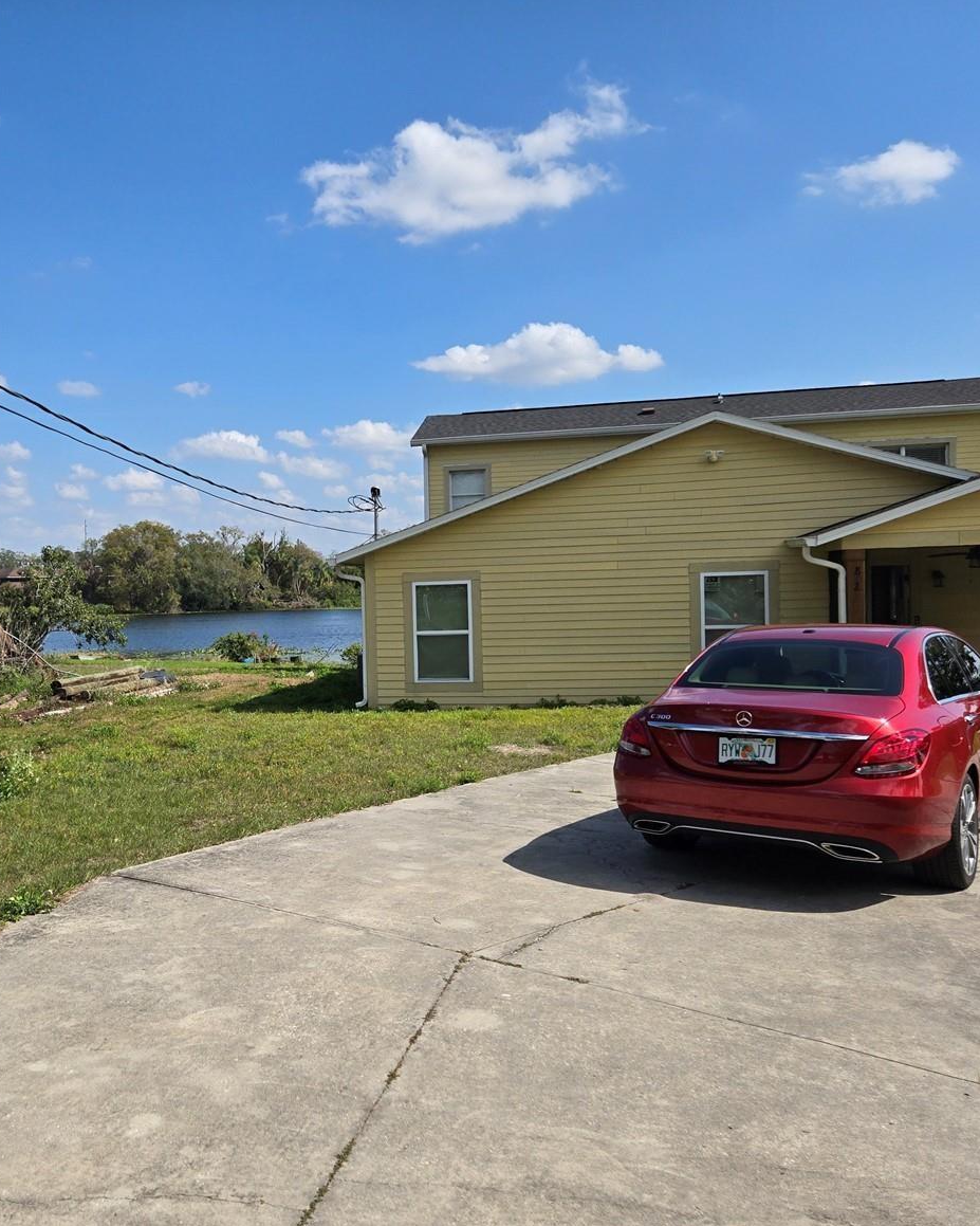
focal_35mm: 31
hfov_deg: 46.5
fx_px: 1124
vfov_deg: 57.2
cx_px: 339
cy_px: 611
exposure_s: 1/2600
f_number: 1.8
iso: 25
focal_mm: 5.4
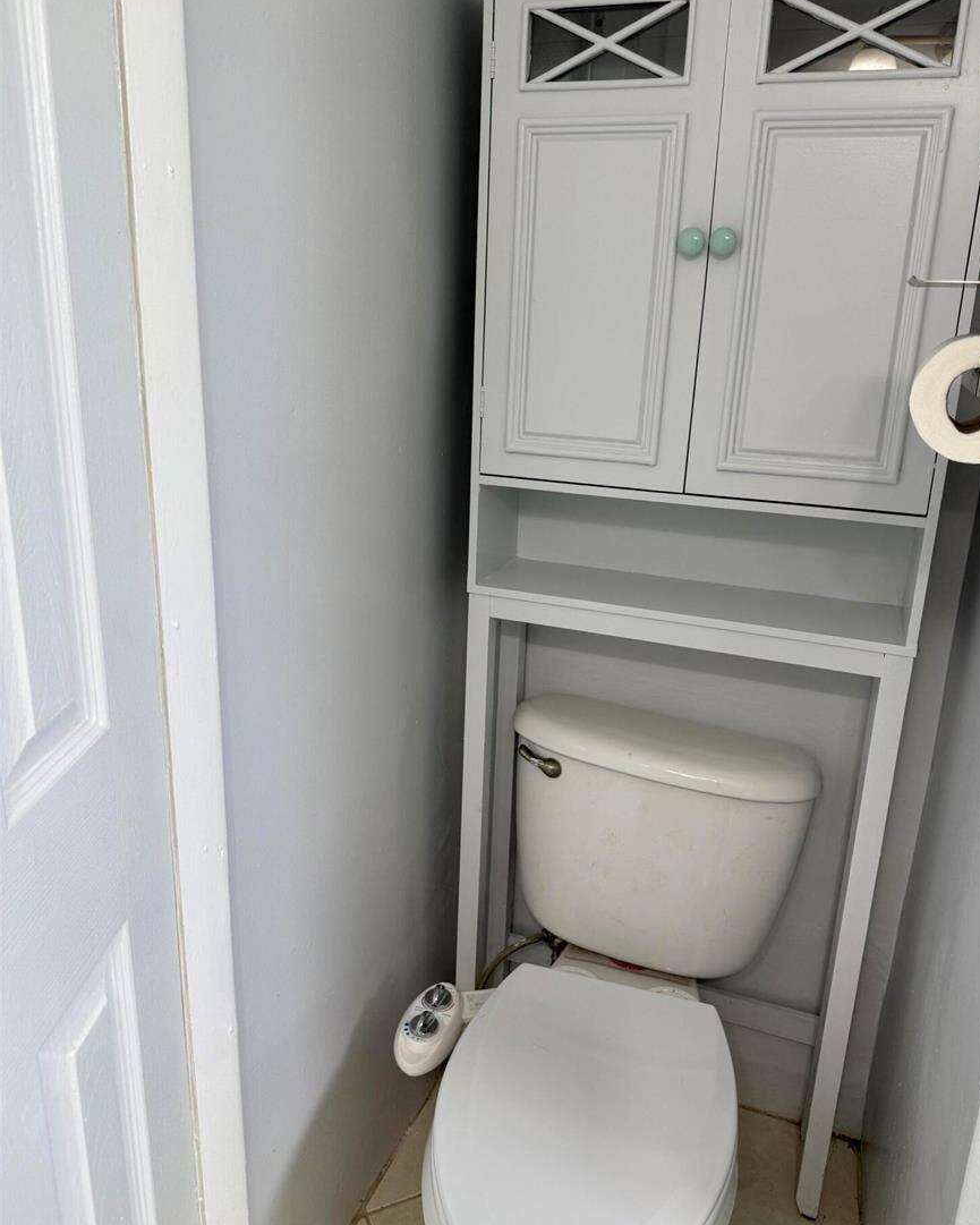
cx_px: 509
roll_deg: -2.5
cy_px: 582
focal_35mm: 26
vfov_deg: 66.0
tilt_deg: -16.5
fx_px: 943
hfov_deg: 54.9
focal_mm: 6.76
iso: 80
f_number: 1.78
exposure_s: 1/120
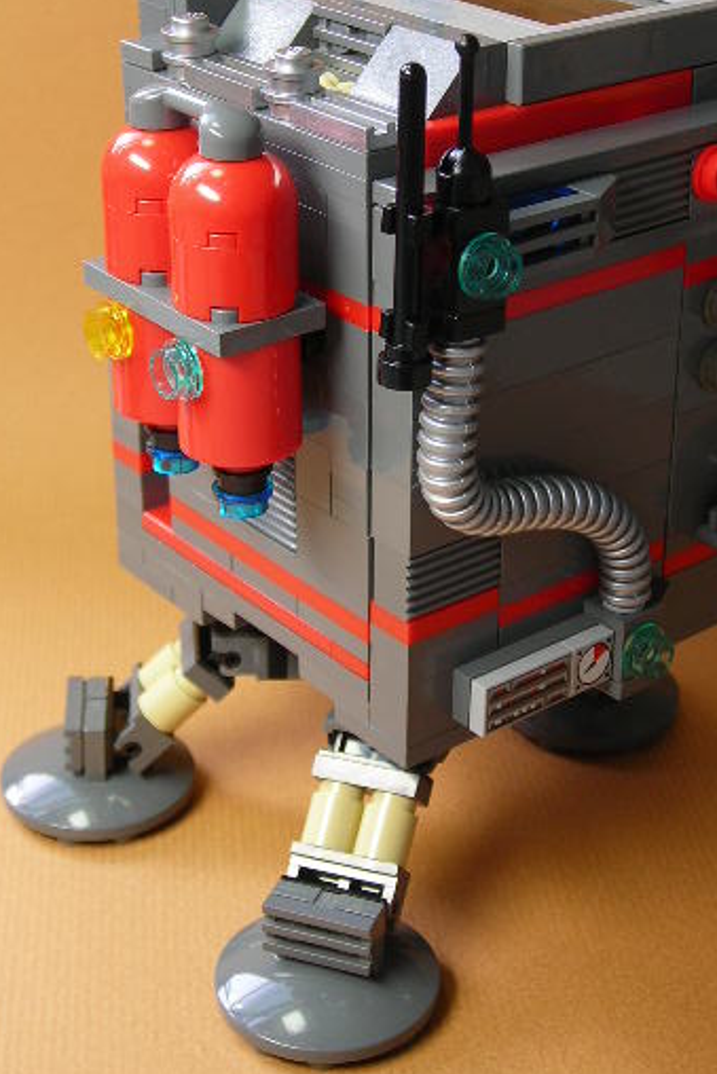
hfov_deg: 18.9
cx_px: 379
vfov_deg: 28.0
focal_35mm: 72
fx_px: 2149
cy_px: 425
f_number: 3.6
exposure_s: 1/37.1
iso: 50
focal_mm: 9.1
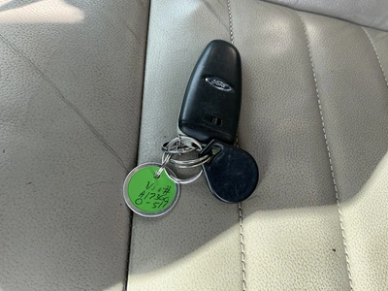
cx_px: 194
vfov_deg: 49.7
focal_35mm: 28
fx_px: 314
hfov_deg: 63.4
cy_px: 146
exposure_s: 1/153
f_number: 1.8
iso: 32
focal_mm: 3
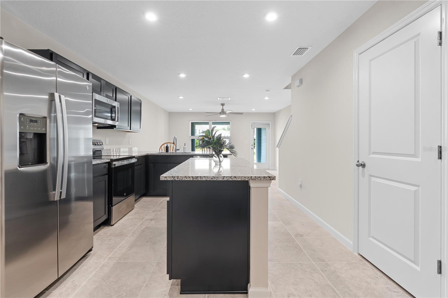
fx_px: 199
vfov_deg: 73.7
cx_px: 224
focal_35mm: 16
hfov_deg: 96.7
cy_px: 149
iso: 200
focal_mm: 16
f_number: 8
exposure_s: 1.6
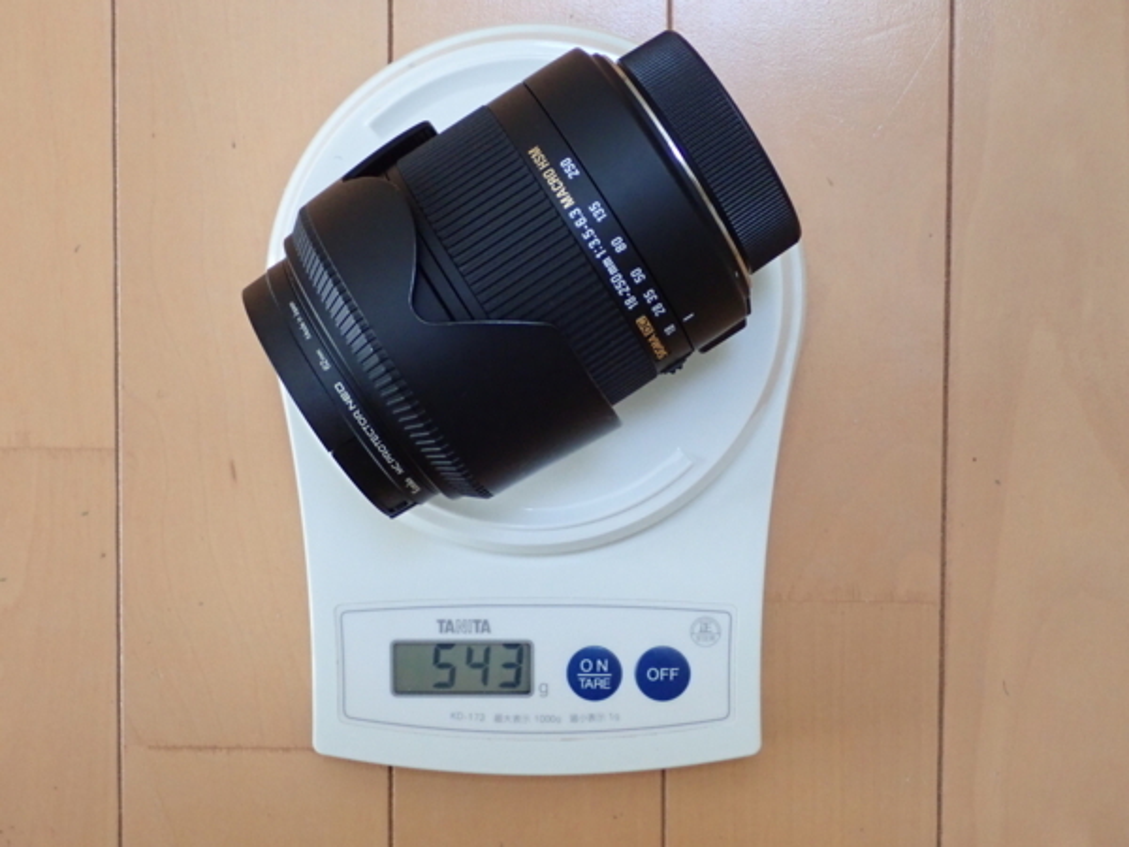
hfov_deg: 36.2
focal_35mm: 53
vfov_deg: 27.5
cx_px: 564
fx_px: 1729
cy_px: 424
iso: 800
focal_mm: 9.61
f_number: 3.4
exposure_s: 1/25
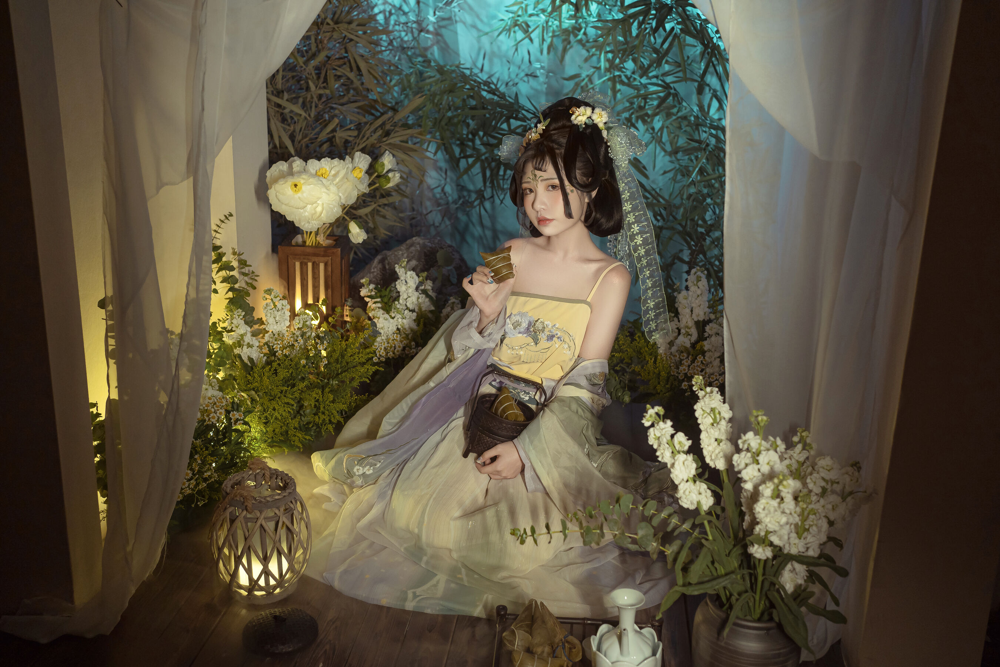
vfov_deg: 37.9
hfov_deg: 54.4
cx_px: 500
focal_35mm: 35
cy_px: 334
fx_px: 972
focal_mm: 35
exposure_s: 1/60
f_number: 3.5
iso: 640
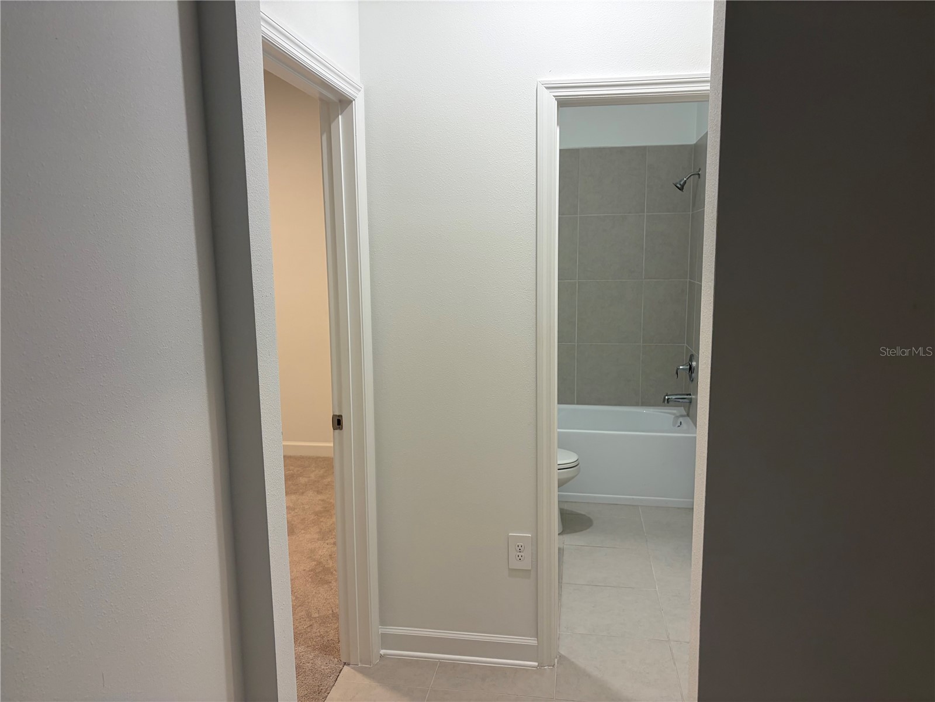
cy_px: 351
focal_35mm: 26
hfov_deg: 67.3
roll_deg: +2.2
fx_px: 702
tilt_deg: -4.2
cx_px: 468
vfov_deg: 53.1
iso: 80
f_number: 1.6
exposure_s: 1/60
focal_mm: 5.96
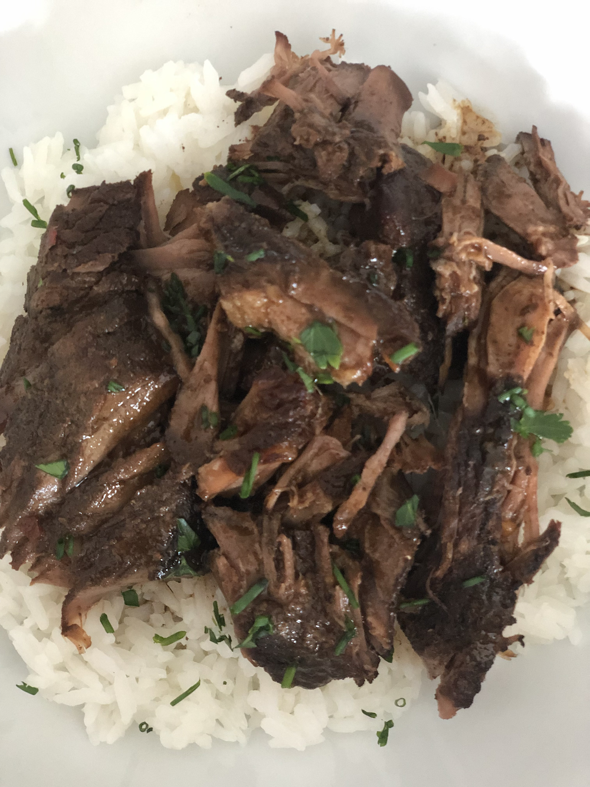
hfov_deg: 28.0
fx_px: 1182
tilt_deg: -84.2
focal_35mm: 52
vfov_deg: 36.8
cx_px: 295
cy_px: 394
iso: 250
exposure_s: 1/8
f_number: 2.4
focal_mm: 6
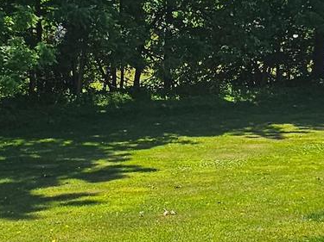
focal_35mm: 71
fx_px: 664
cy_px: 39
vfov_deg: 20.4
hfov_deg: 27.3
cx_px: 206
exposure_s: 1/1829
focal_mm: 2.2
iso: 50
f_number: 2.2
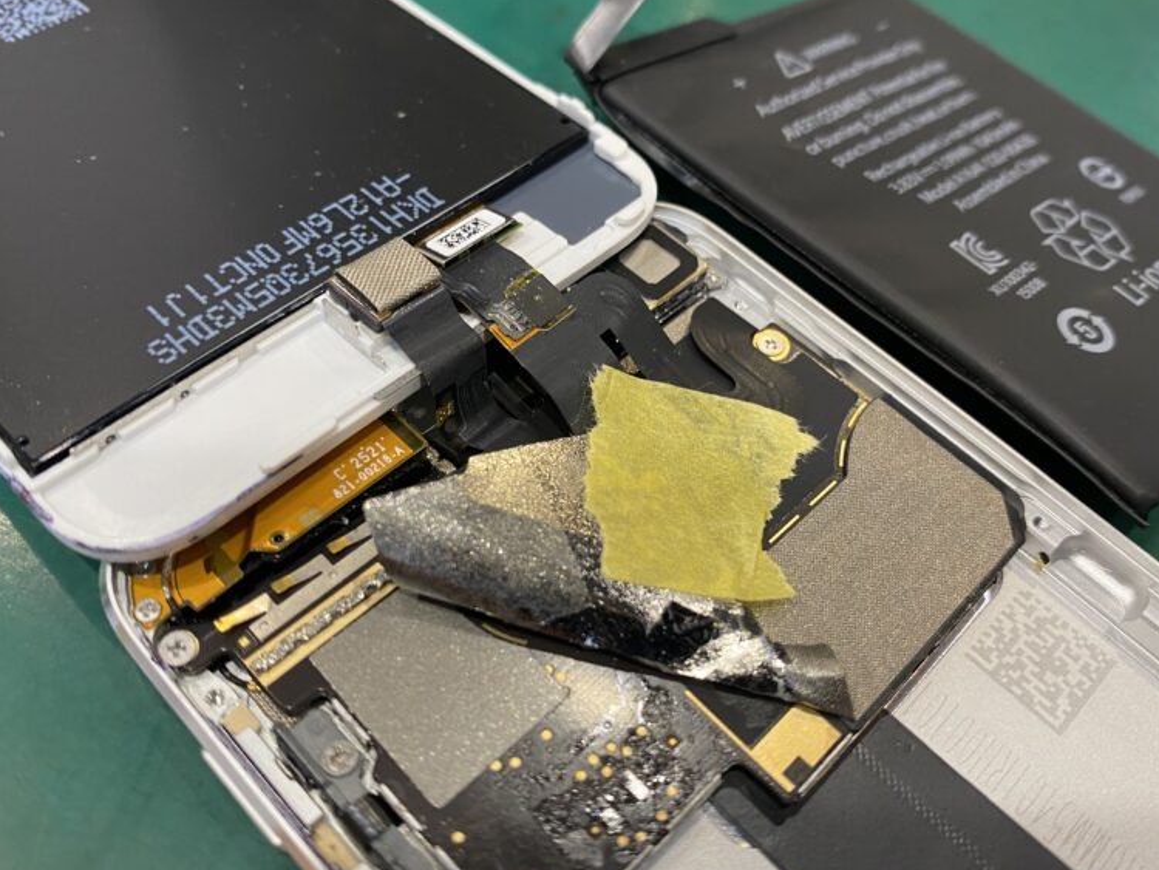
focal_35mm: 30
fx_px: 1005
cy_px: 440
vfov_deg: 46.8
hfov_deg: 59.9
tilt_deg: -53.7
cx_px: 609
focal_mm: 4.25
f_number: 1.8
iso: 80
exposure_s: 1/50
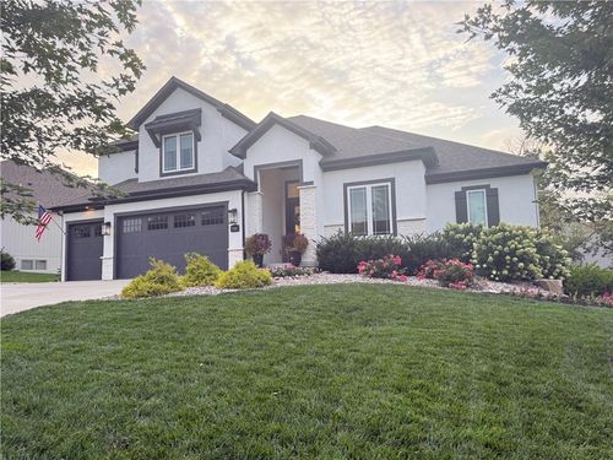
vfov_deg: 56.8
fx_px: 425
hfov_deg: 71.6
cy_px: 230
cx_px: 306
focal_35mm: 24
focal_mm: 6.76
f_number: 1.78
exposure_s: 1/230
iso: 125
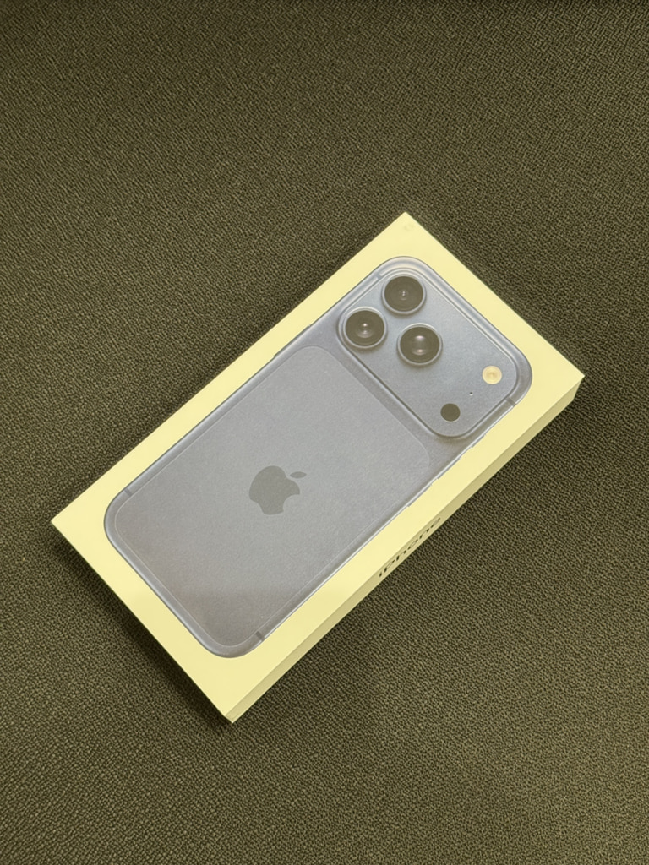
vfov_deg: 39.7
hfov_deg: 30.3
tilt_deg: -72.9
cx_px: 324
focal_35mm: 48
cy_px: 432
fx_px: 1200
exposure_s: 1/60
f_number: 1.78
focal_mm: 6.76
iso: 200
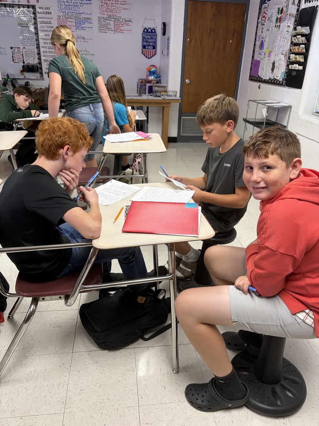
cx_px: 160
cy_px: 213
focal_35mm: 26
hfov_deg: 53.1
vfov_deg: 67.3
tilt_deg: -24.6
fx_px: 319
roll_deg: -2.4
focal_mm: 5.96
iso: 200
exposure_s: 1/60
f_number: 1.6
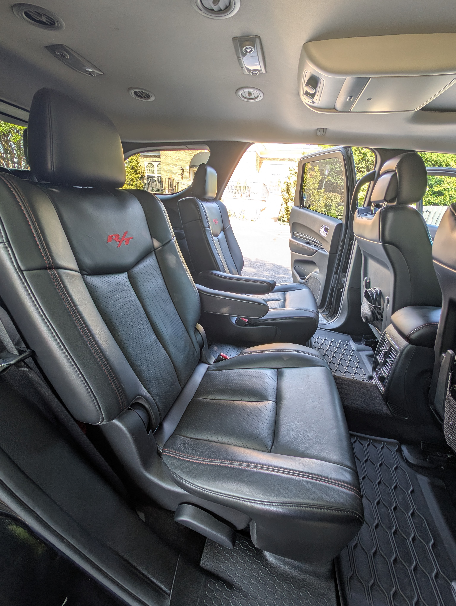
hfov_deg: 94.6
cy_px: 303
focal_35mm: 12
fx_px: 210
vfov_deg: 110.5
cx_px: 228
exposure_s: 1/80.8
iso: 37
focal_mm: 2.23
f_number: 1.95
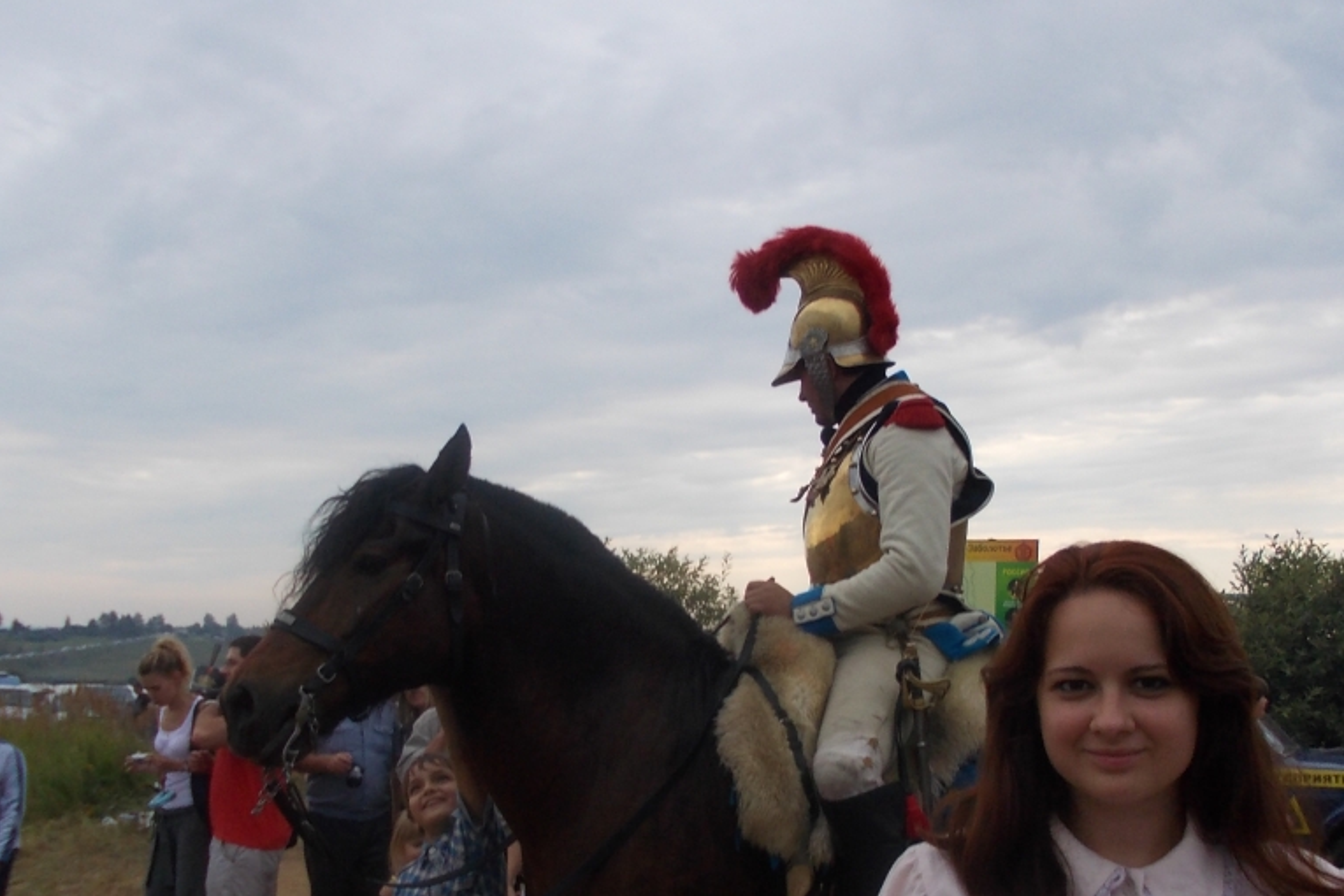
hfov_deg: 49.6
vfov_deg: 33.8
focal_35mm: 39
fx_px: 1456
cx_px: 673
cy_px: 615
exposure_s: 1/160
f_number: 5.4
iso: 80
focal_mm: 4
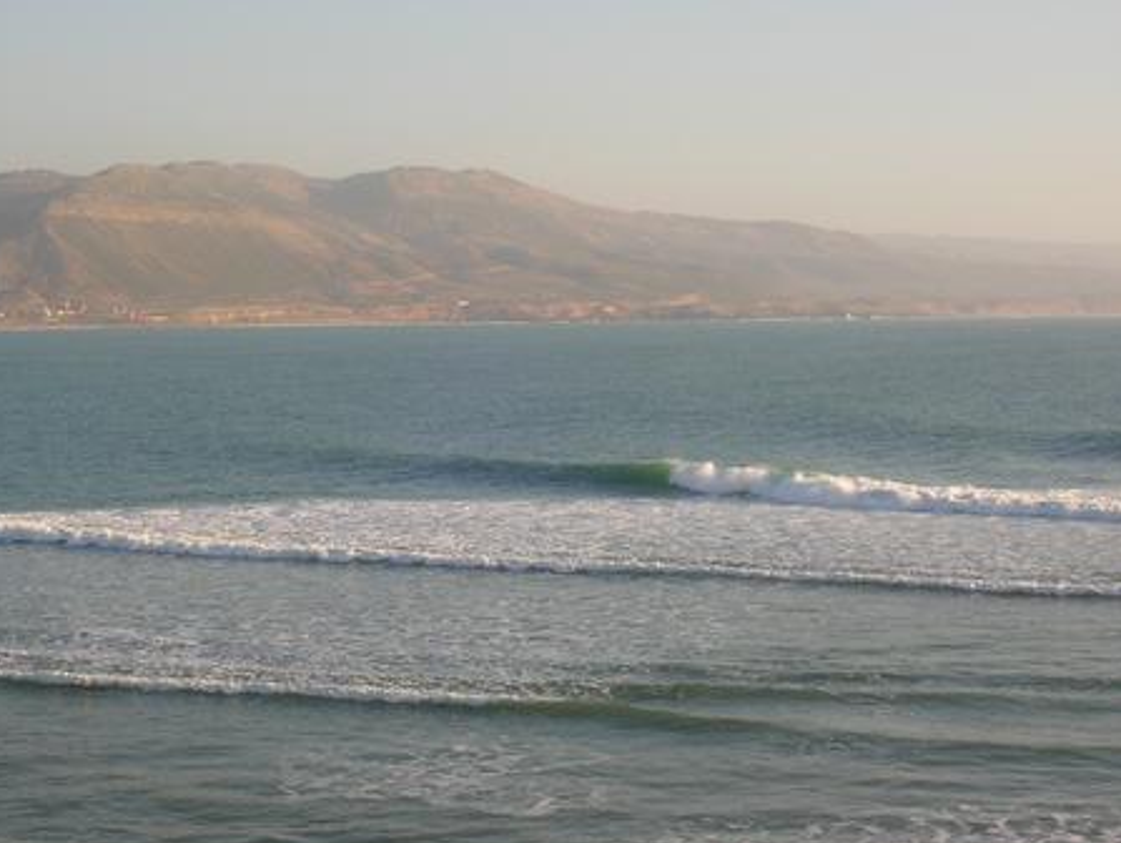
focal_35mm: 81
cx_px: 475
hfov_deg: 24.1
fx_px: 2625
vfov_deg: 18.2
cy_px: 429
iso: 50
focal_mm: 11
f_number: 6.4
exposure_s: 1/140
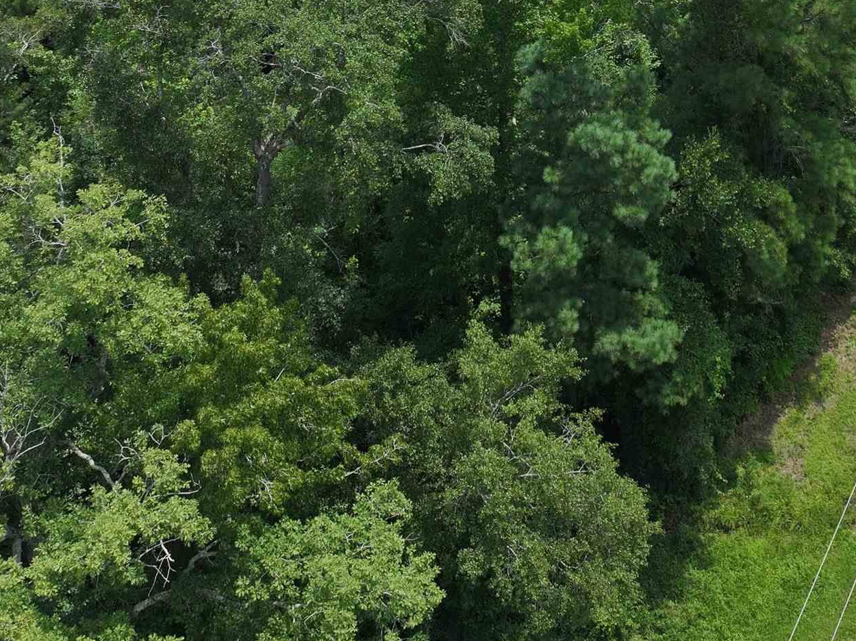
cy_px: -102
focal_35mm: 59
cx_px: 687
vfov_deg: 23.0
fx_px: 1458
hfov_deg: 31.8
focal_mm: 12.29
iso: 100
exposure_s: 1/2000
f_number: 2.8
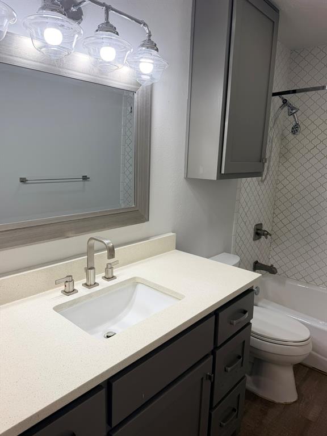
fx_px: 302
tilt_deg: -10.8
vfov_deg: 71.6
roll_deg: -2.4
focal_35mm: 24
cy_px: 218
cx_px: 164
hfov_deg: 56.8
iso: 100
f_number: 1.78
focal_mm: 6.76
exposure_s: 1/177
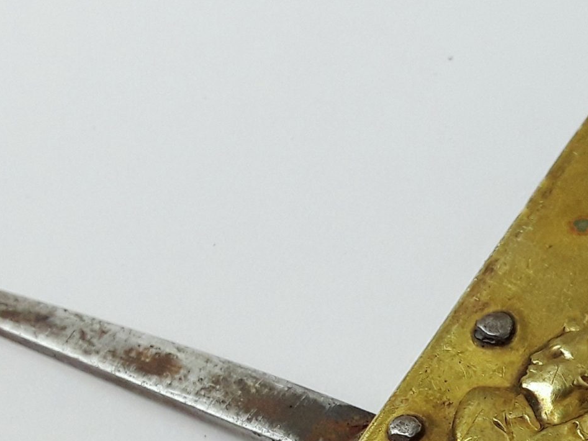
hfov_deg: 25.6
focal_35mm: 73
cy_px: 514
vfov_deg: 19.1
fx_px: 1240
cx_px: 563
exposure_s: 1/100
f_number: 1.9
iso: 50
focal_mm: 2.91
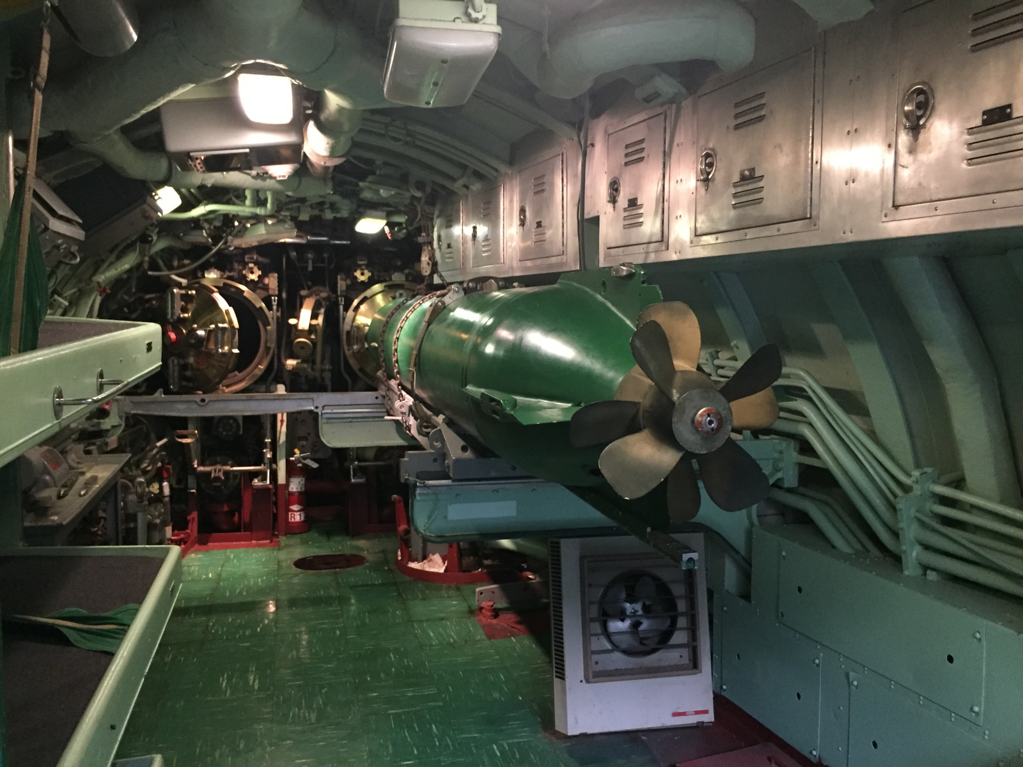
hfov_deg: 61.7
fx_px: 857
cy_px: 384
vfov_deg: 48.2
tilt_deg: -4.5
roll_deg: -0.6
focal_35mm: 29
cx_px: 512
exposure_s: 1/15
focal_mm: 4.15
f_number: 2.2
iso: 250
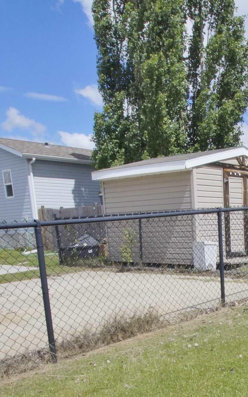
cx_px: 294
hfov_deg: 28.5
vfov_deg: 48.6
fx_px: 424
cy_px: 288
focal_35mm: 39
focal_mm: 11
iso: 400
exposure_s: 1/200
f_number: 18
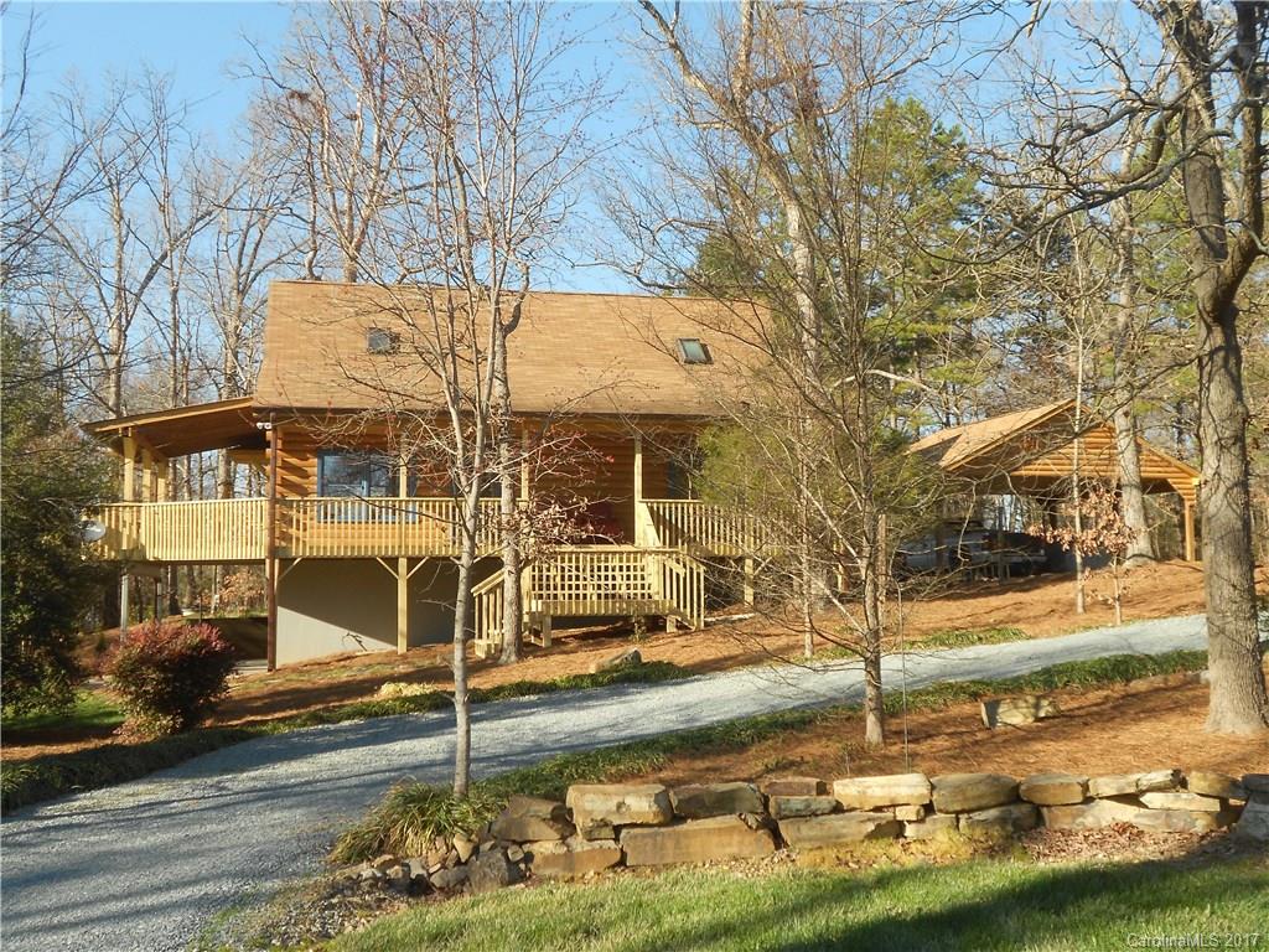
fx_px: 1356
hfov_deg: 50.1
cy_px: 476
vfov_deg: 38.7
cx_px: 634
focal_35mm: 37
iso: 80
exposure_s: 1/320
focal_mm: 6.7
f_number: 3.9
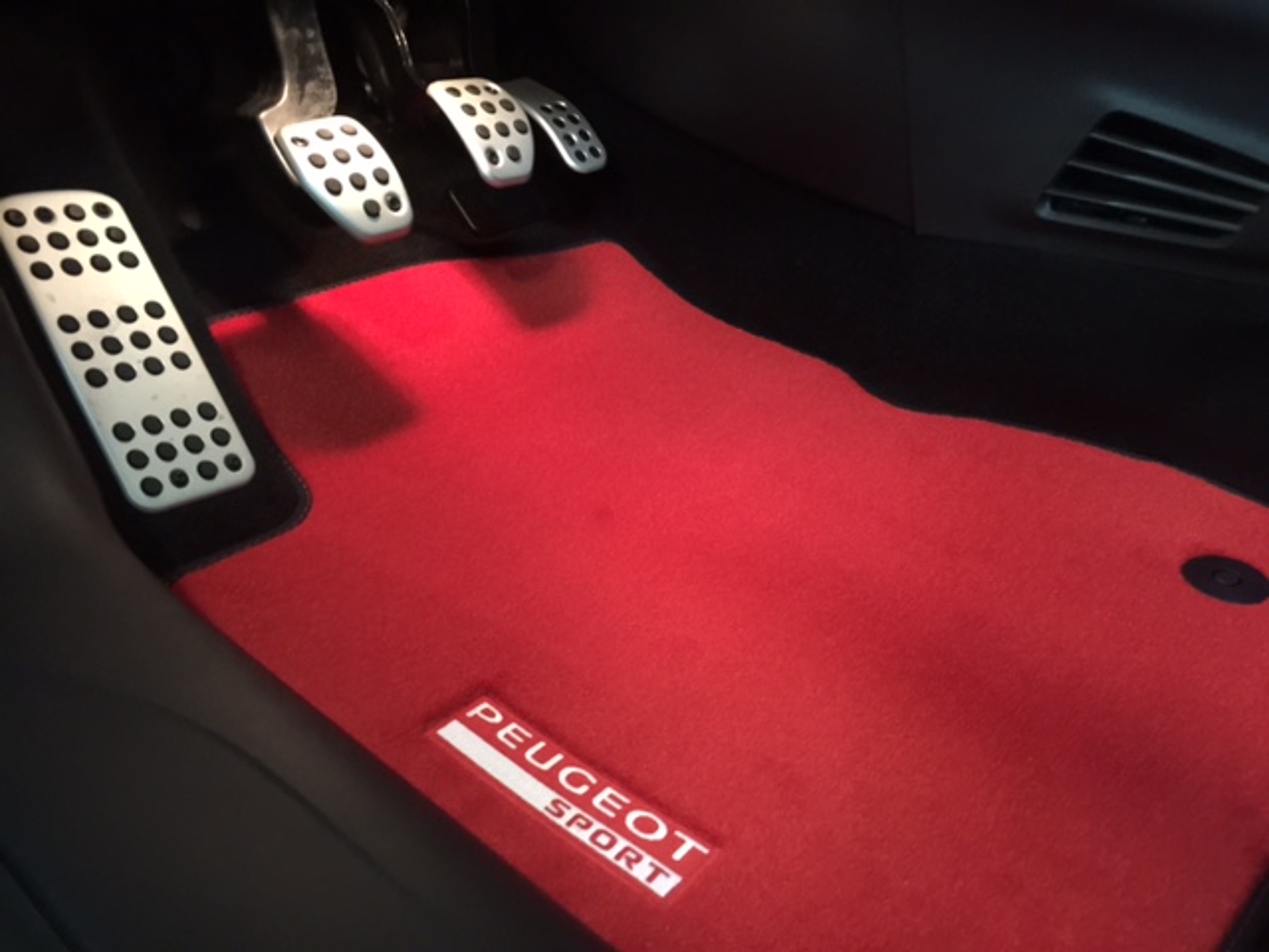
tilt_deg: -29.8
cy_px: 476
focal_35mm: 29
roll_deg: +0.8
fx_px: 1063
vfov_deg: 48.2
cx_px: 634
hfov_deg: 61.7
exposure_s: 1/4
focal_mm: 4.15
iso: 125
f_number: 2.2
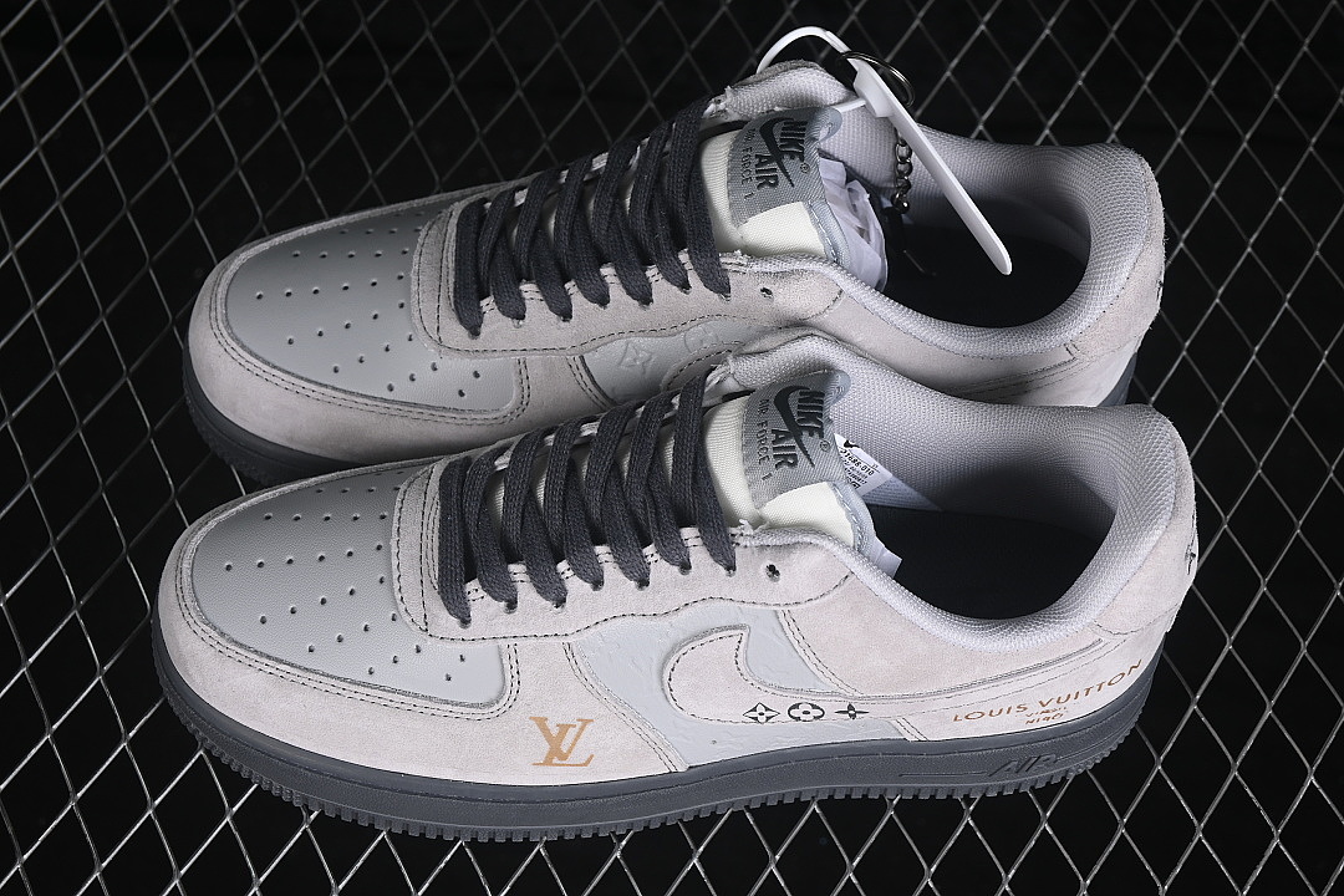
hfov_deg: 27.0
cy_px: 448
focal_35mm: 75
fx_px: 2800
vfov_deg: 18.2
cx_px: 672
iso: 160
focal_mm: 50
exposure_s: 1/80
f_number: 7.1
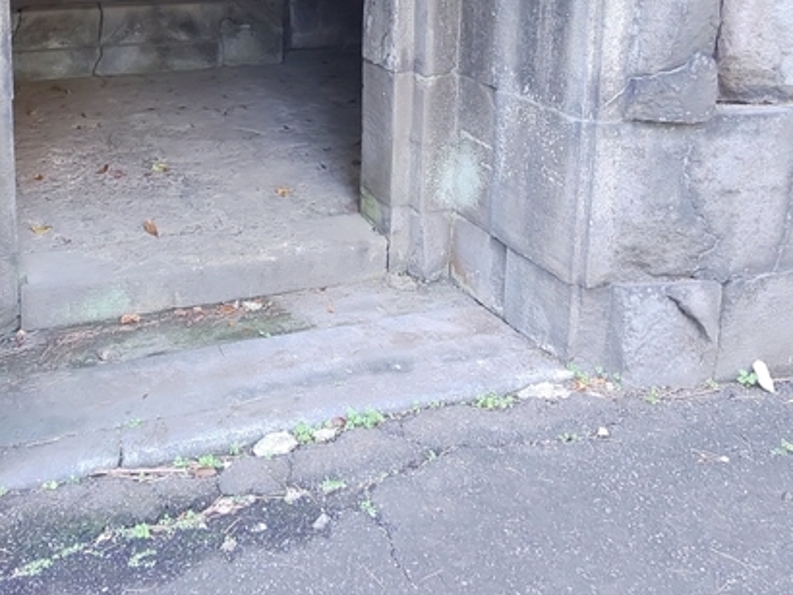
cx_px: 250
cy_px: 25
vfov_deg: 34.2
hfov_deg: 46.9
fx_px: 894
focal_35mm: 39
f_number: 1.94
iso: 152
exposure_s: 1/33
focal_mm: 3.45
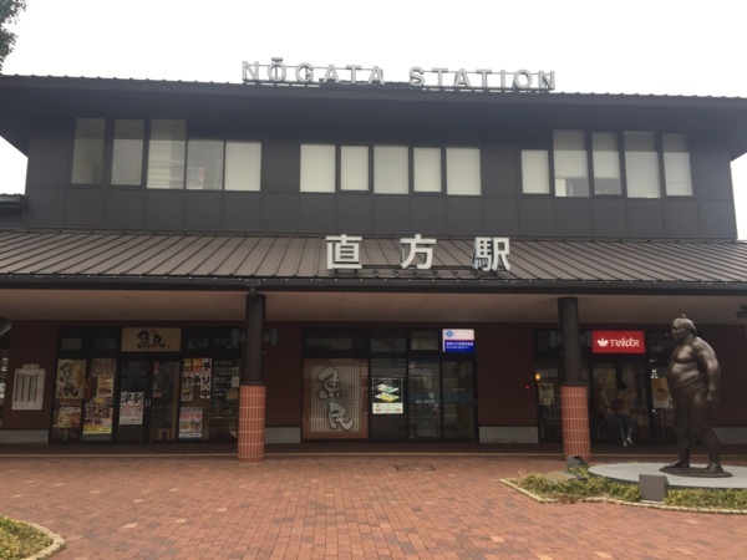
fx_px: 626
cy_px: 280
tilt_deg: +8.8
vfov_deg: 48.2
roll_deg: -0.1
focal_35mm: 29
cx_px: 374
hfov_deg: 61.7
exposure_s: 1/278
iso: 32
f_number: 2.2
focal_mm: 4.15
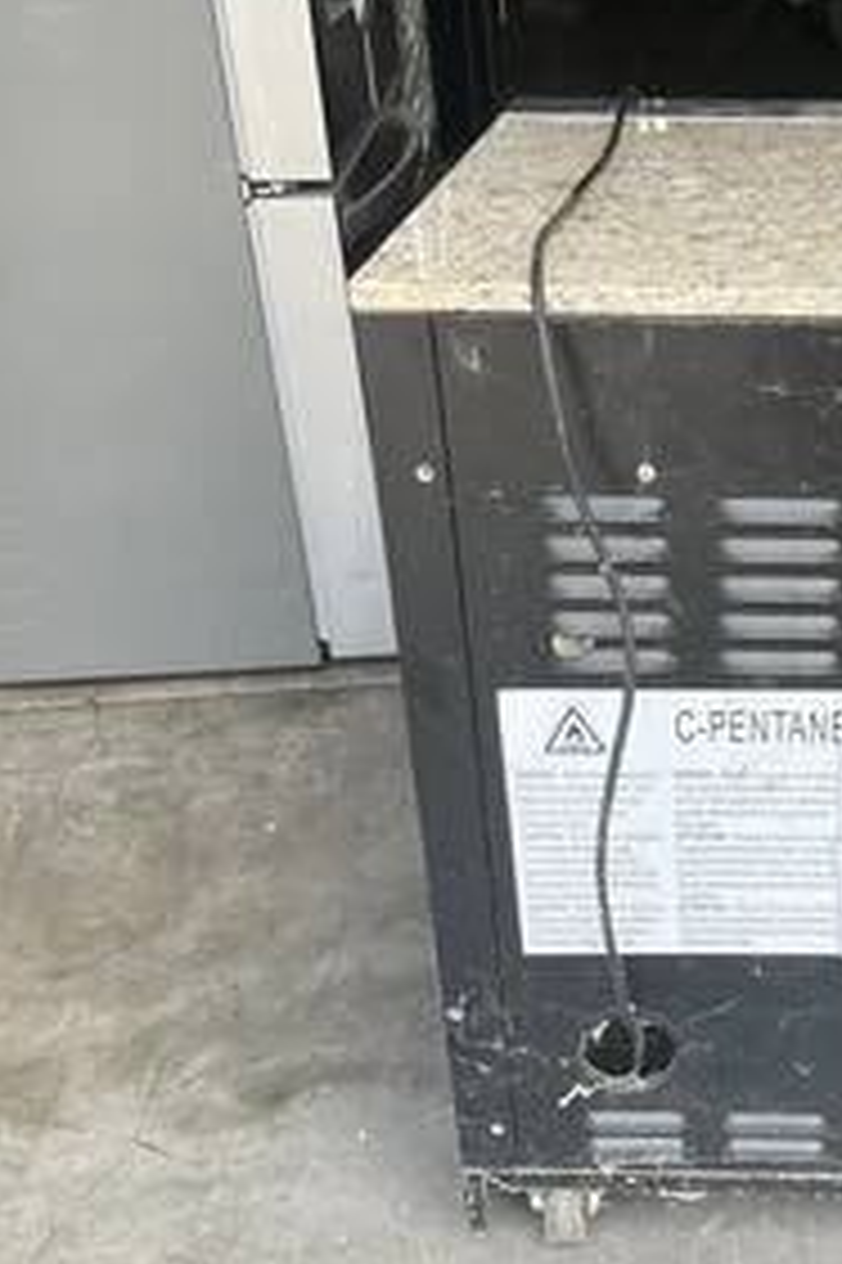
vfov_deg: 45.5
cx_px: 779
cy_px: 616
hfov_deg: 29.7
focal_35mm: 43
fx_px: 1510
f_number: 1.8
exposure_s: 1/159
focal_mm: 3
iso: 20
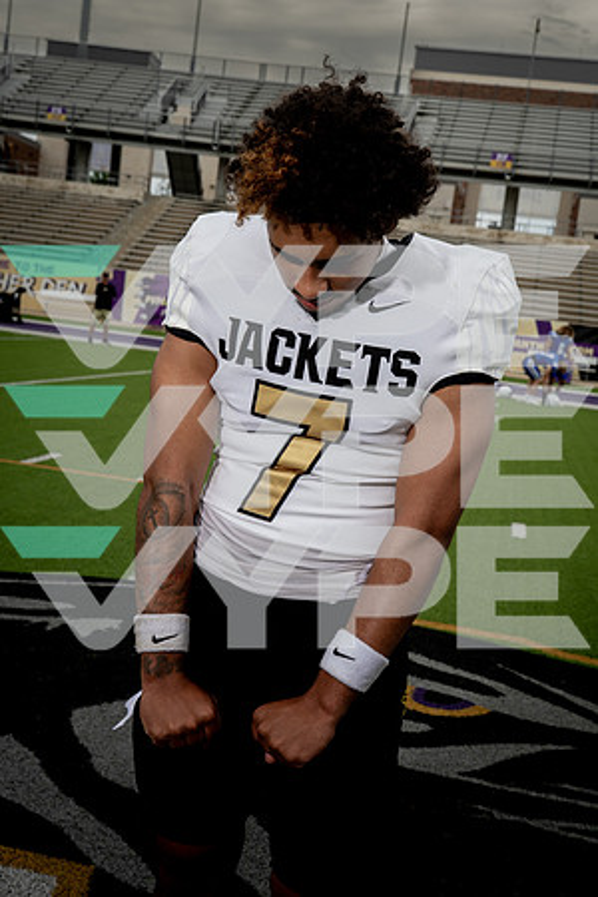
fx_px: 1096
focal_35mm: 44
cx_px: 299
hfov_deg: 30.5
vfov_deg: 44.5
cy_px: 448
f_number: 8
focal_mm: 44
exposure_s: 1/250
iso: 250
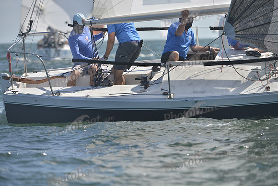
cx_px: 139
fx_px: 2240
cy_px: 93
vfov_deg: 4.7
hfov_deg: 7.1
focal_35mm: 290
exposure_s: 1/1600
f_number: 5
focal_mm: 290
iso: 200
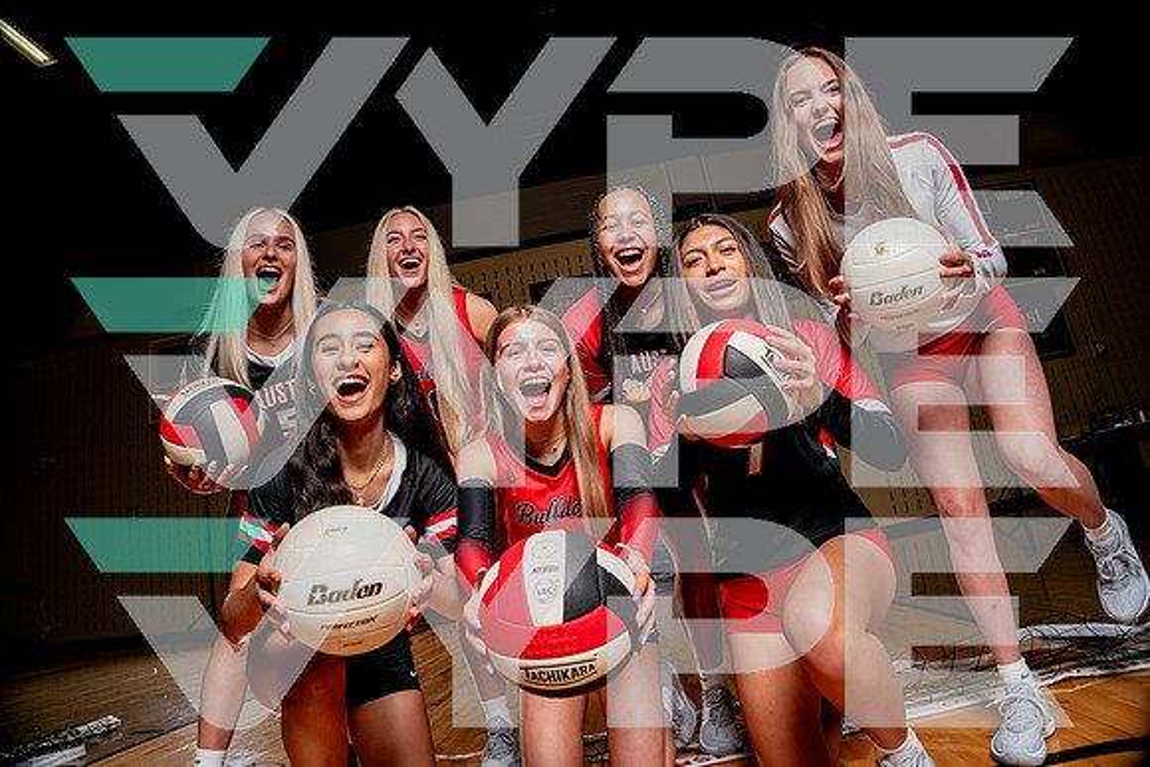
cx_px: 575
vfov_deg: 62.0
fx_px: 639
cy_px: 384
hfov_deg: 84.0
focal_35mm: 20
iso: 200
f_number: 5.6
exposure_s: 1/250
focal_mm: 20
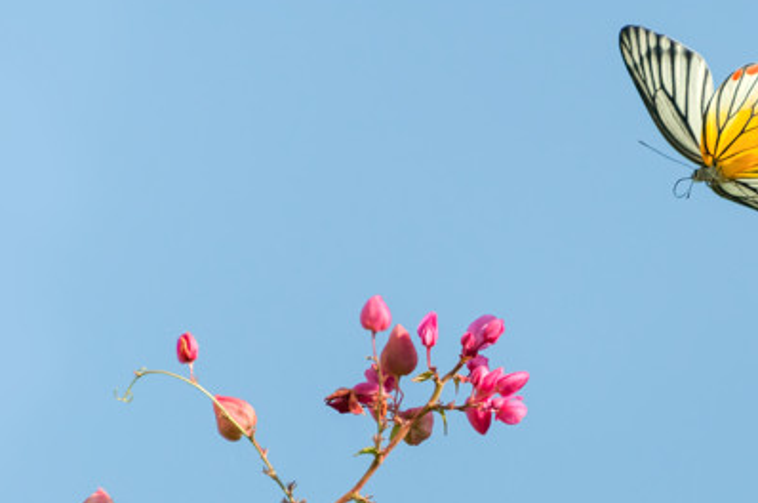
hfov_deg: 2.9
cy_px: 262
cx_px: 531
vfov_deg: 1.9
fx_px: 14883
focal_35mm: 708
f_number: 5.6
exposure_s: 1/2000
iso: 400
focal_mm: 300
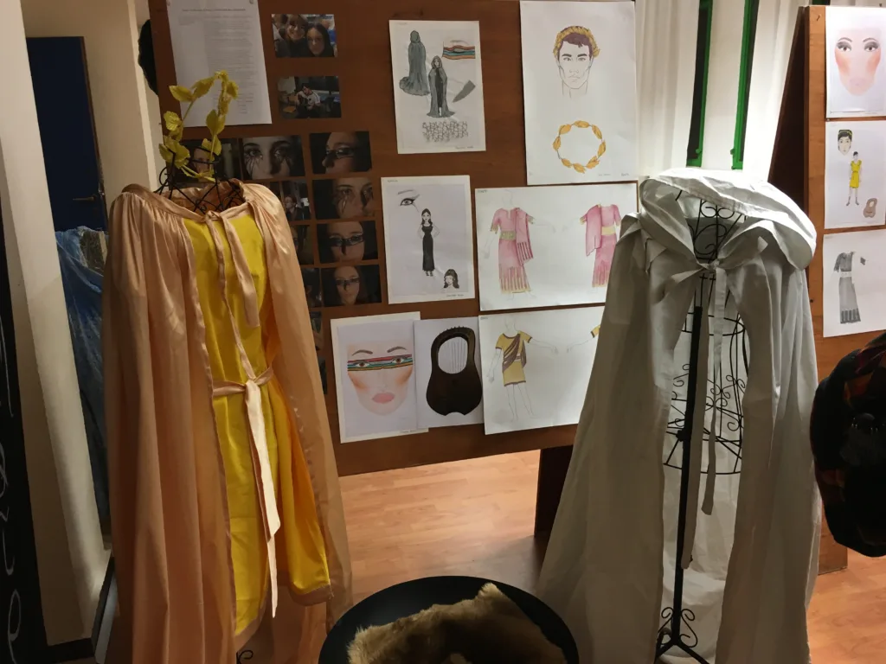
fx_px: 742
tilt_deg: -14.4
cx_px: 443
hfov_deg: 61.7
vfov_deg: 48.2
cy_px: 332
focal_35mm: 29
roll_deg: +1.5
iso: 100
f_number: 2.2
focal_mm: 4.15
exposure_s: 1/33
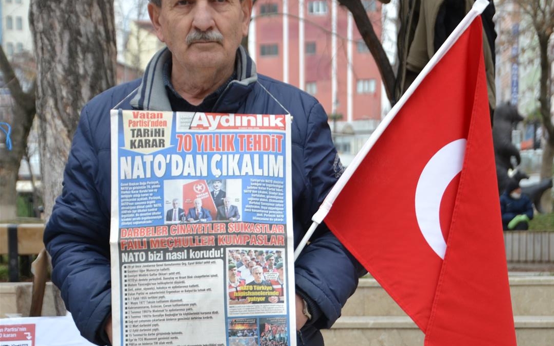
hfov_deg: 22.6
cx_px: 277
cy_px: 314
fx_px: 1389
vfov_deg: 14.1
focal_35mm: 92
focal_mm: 40
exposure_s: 1/125
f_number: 5.6
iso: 200
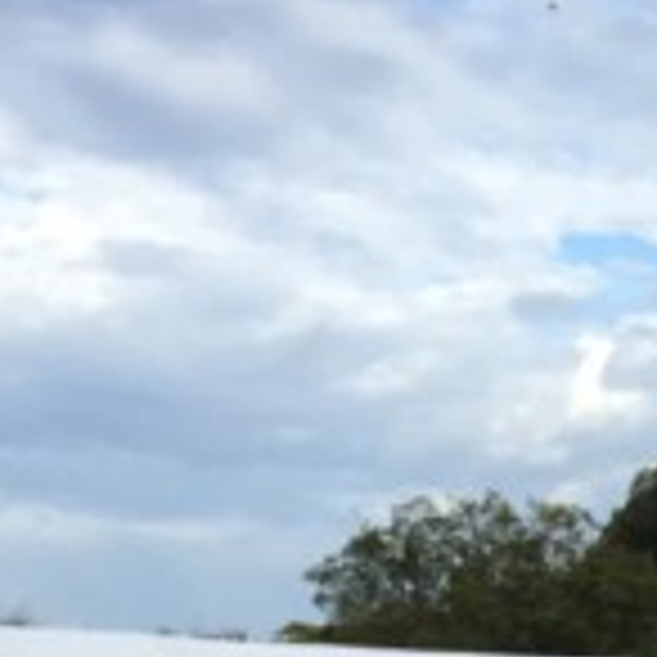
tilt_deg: -14.0
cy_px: 1557
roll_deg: +0.6
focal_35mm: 140
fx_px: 3006
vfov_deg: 10.7
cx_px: 1058
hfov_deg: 11.8
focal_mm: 4.15
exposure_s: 1/1319
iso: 32
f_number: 2.2
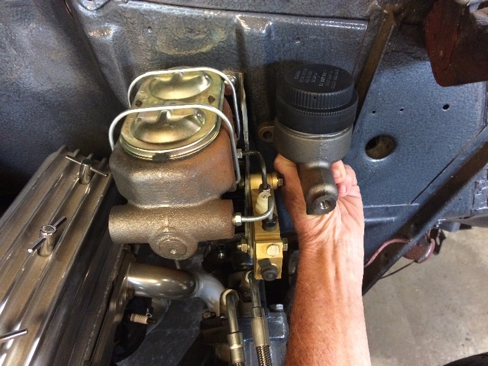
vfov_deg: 48.2
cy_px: 183
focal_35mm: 29
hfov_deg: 61.7
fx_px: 409
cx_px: 244
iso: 320
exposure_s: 1/30
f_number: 2.2
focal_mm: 4.15
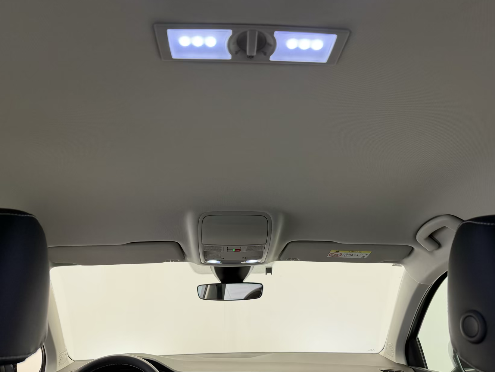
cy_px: 187
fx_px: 358
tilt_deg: +17.1
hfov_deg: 69.4
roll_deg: -0.4
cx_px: 249
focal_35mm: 25
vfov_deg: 54.9
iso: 160
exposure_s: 1/121
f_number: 1.78
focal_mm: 6.76
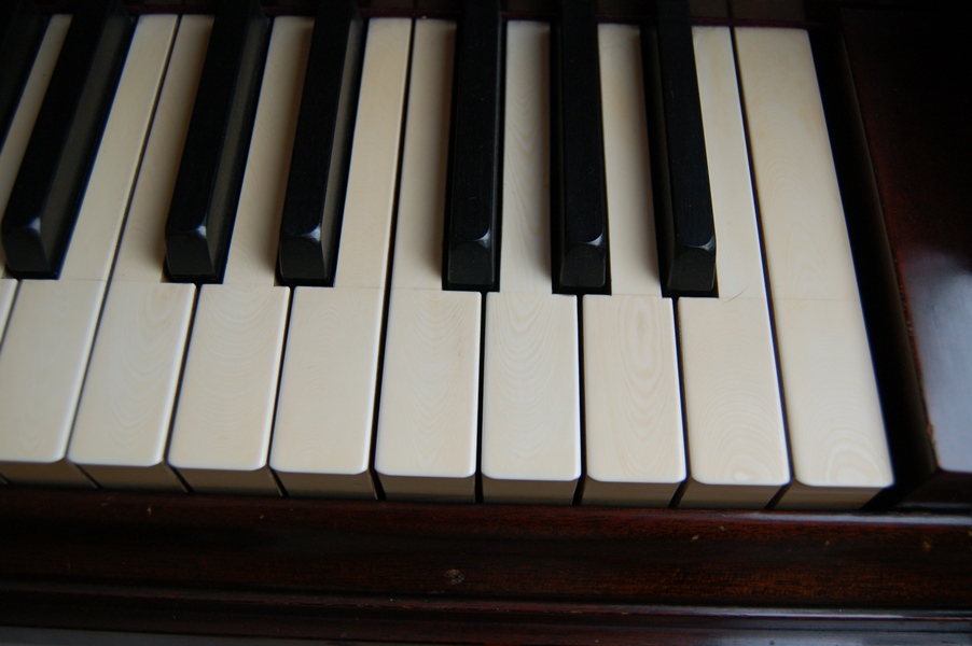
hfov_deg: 53.2
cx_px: 486
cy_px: 323
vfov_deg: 36.8
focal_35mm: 36
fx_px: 971
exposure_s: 1/50
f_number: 4
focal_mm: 24
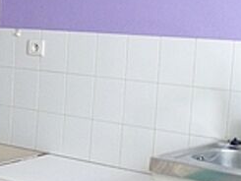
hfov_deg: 17.6
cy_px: 73
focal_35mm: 98
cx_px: -138
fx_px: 683
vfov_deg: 15.1
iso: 400
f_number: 2.5
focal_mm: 4.3
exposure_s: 1/50
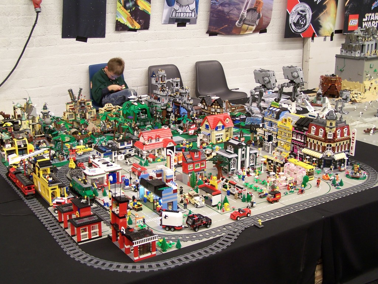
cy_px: 142
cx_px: 189
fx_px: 524
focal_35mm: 48
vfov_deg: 30.3
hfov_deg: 39.7
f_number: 3
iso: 80
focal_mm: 8
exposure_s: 1/2
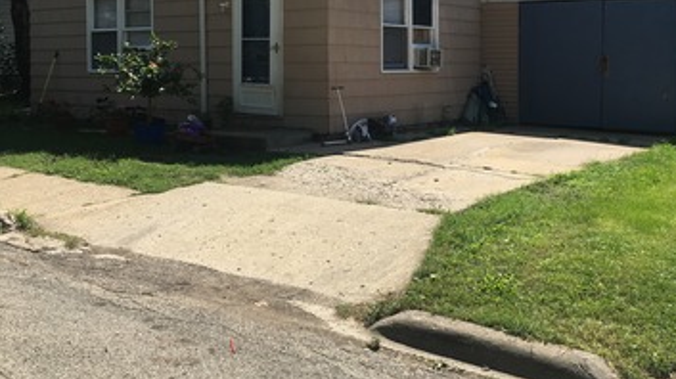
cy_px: 86
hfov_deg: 47.4
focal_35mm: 43
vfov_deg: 27.2
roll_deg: -0.8
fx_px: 770
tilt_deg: -1.4
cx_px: 341
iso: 25
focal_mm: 4.15
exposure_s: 1/1183
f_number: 2.2
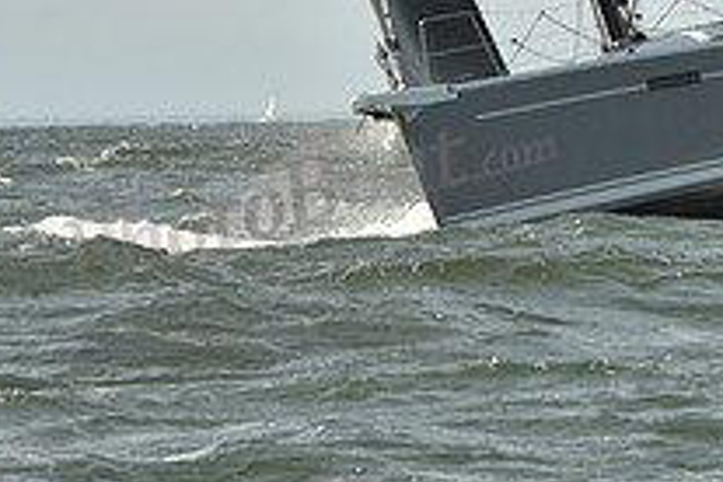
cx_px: 740
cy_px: -33
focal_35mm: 477
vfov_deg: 2.9
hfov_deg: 4.3
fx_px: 9579
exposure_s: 1/800
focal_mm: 170
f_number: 10
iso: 250
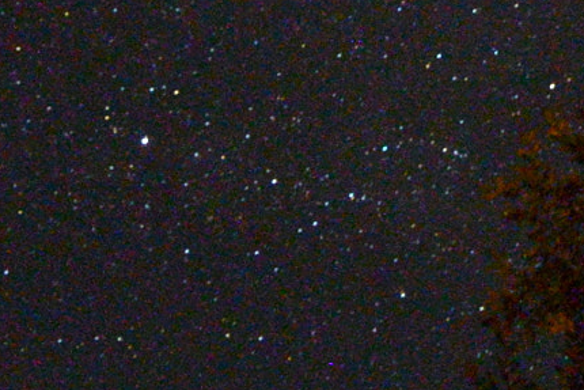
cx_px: 733
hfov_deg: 10.1
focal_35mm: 200
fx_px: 3245
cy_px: 41
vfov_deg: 6.9
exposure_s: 30
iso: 800
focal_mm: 15.7
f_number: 4.2
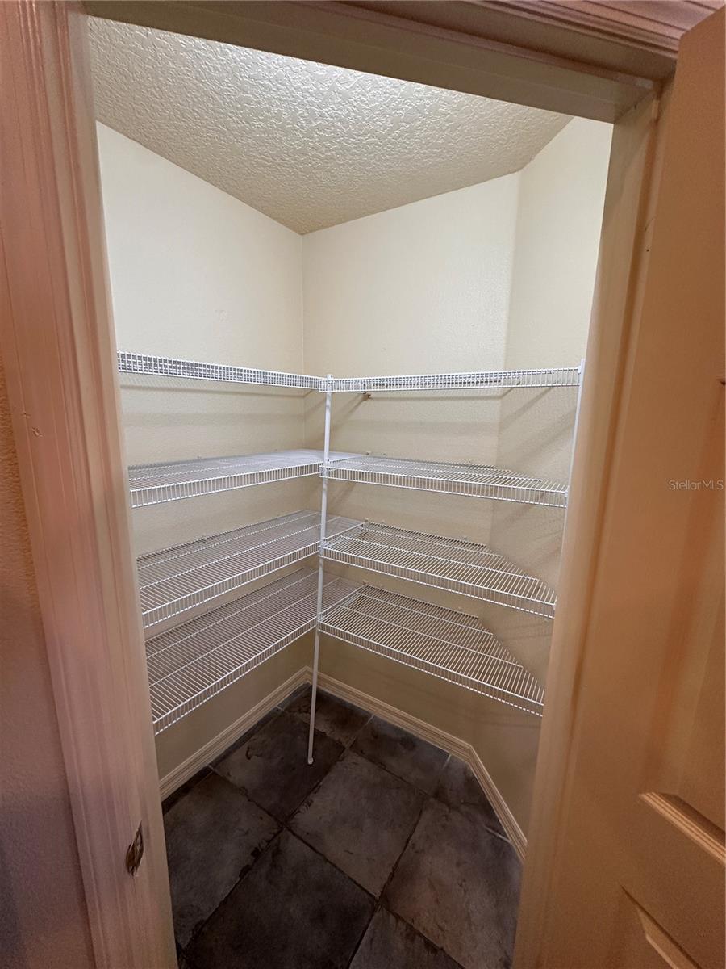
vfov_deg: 102.1
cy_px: 484
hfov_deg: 85.7
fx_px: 391
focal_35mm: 14
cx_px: 363
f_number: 2.2
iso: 200
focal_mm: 2.22
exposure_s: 1/120
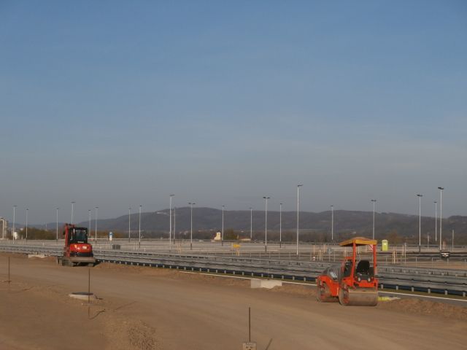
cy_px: 175
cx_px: 234
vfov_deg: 17.2
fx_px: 1160
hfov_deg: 22.8
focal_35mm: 86
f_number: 5
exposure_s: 1/800
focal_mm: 15.16
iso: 100
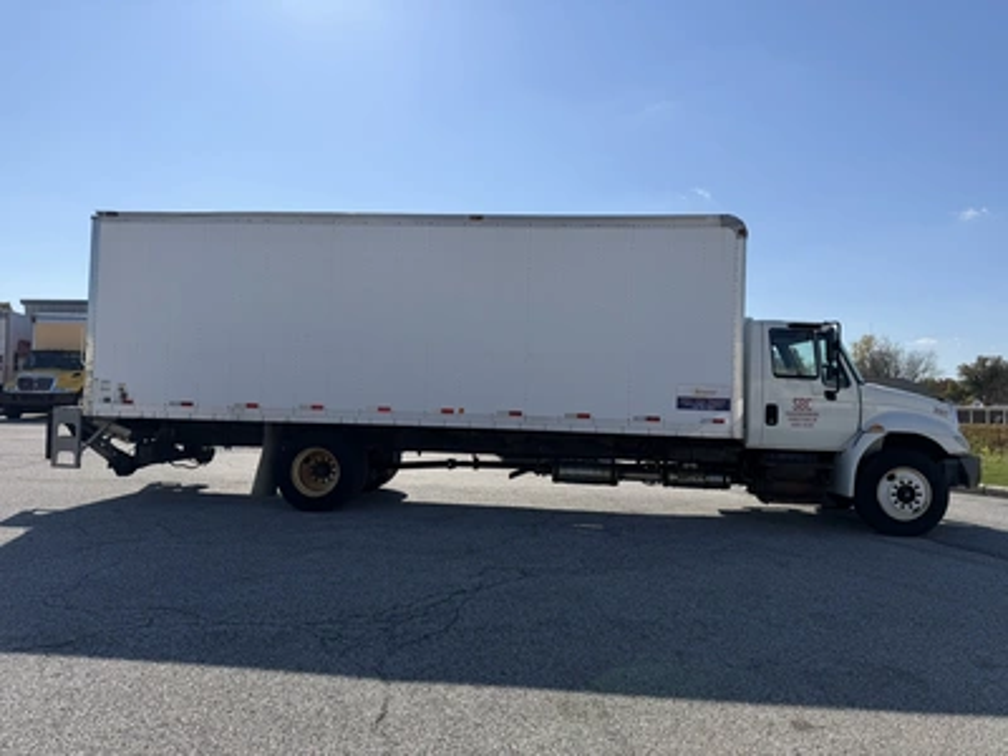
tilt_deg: +2.7
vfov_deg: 56.8
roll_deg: -0.5
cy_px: 378
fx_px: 699
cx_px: 504
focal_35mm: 24
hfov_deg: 71.6
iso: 80
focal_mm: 6.76
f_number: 1.78
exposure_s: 1/7353
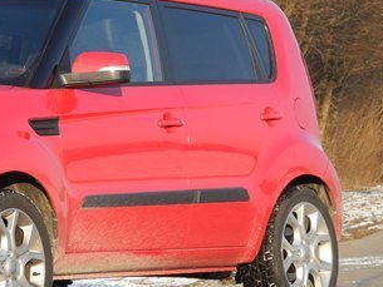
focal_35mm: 283
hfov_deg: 7.0
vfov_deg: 5.3
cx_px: -13
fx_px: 3132
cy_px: 128
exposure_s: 1/250
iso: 100
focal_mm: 28.9
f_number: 5
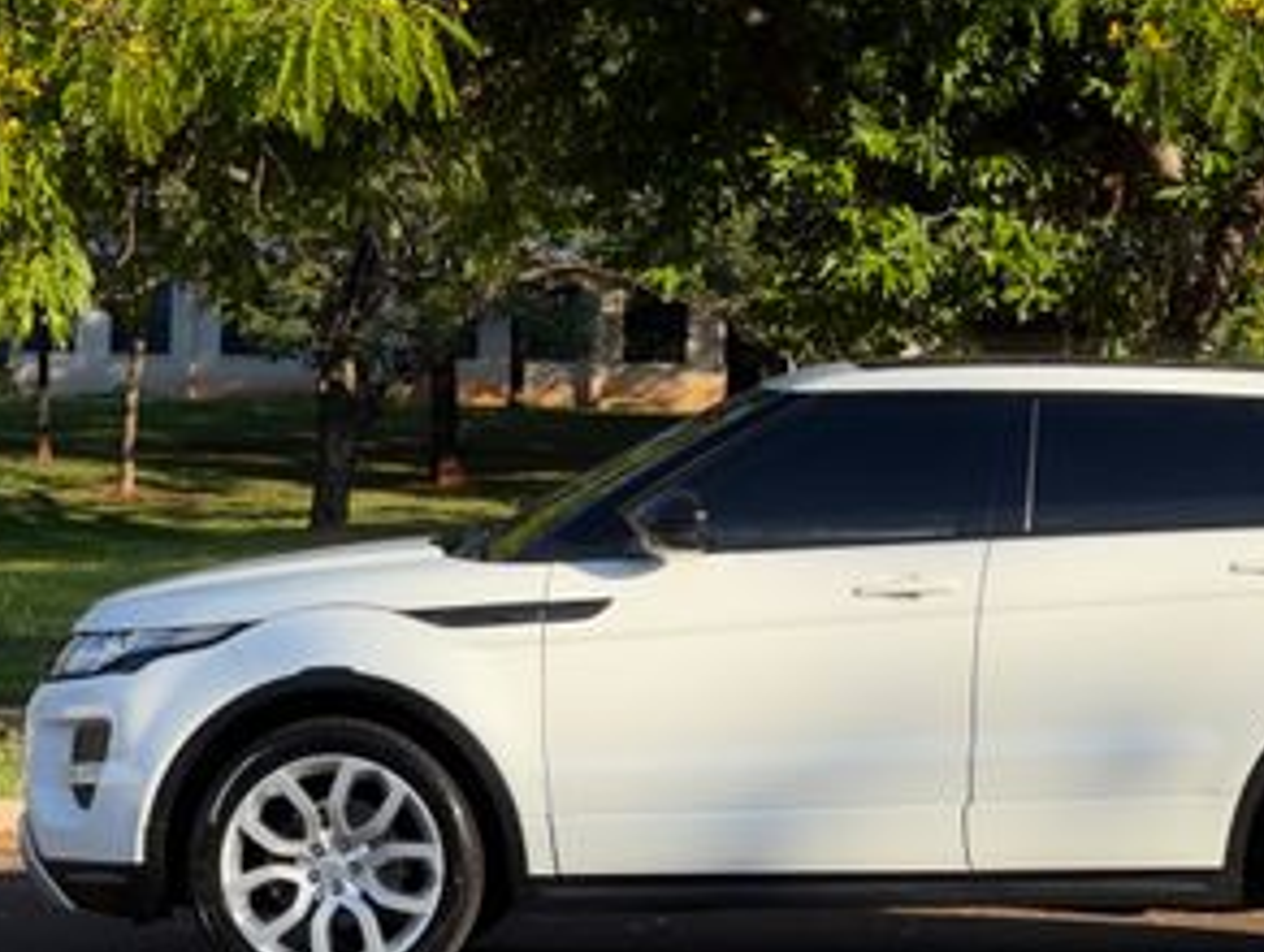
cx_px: 879
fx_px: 4535
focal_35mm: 124
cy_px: 437
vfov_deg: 12.0
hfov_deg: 15.8
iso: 25
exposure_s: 1/323
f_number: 2.8
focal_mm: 9
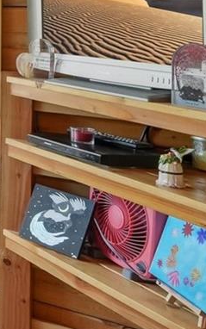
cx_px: -467
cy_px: 2
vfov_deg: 29.9
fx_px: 574
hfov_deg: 10.4
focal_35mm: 64
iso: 800
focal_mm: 10
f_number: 8
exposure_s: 1/4
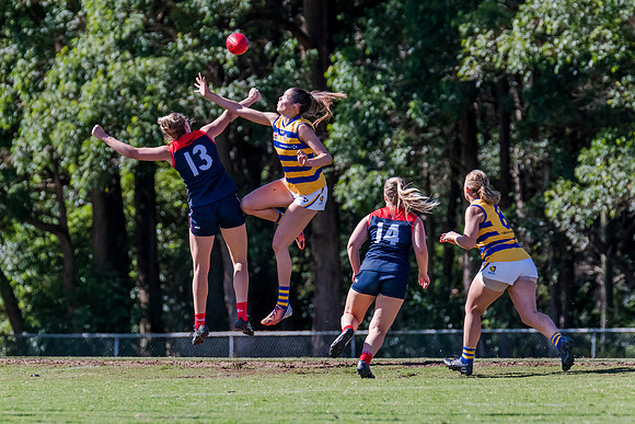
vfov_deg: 2.6
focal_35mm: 536
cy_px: 212
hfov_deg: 3.8
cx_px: 172
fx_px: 9456
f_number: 5.6
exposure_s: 1/1600
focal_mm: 360
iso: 800
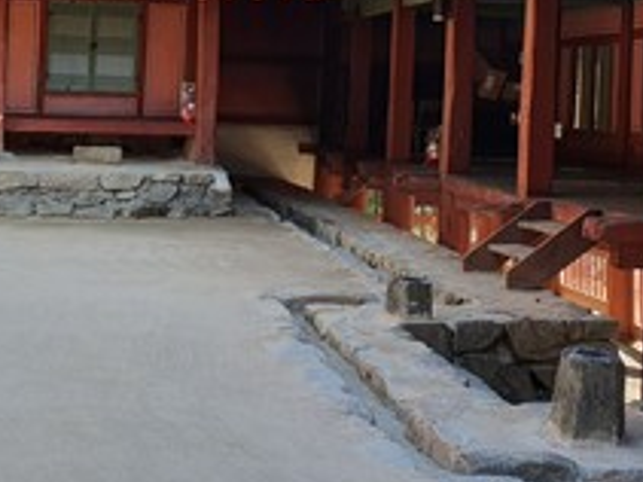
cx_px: 232
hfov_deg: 26.2
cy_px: 128
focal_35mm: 74
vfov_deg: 19.8
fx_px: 1374
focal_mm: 4.32
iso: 50
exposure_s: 1/280
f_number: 2.4
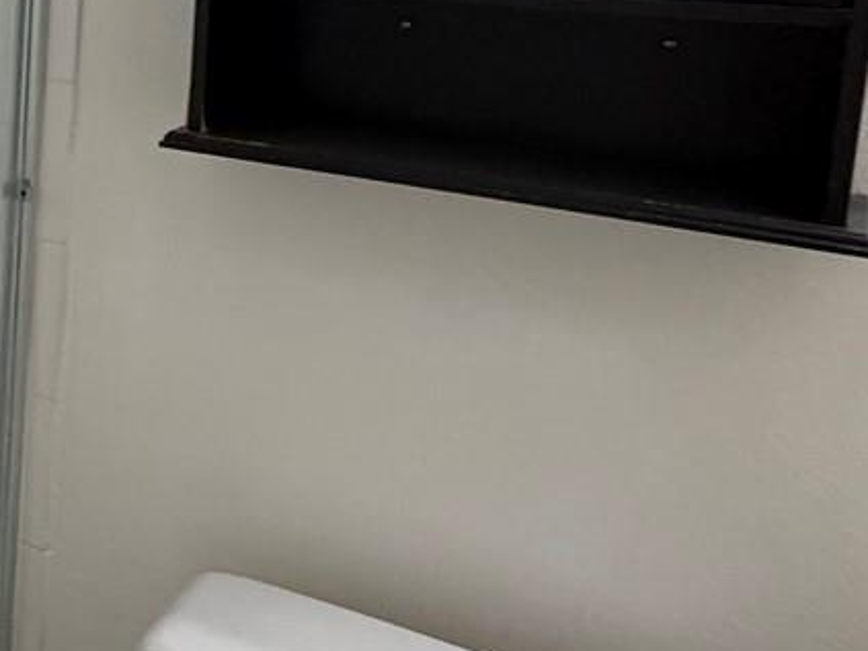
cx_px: -378
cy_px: 23
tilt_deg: -7.1
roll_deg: -0.1
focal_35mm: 53
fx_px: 1329
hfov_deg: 27.3
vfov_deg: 26.3
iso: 250
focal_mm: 2.22
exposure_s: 1/120
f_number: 2.2
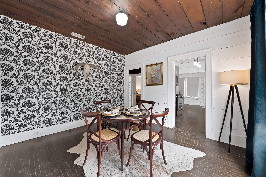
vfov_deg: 90.1
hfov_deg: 112.6
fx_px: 89
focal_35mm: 12
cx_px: 133
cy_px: 88
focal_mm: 12
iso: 640
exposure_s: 1/1.67
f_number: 9
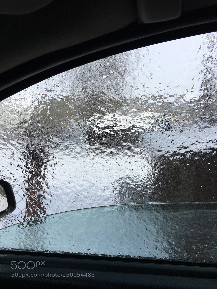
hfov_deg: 48.2
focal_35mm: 29
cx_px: 108
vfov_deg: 61.7
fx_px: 242
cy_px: 144
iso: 25
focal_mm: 4.15
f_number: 2.2
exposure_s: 1/3077
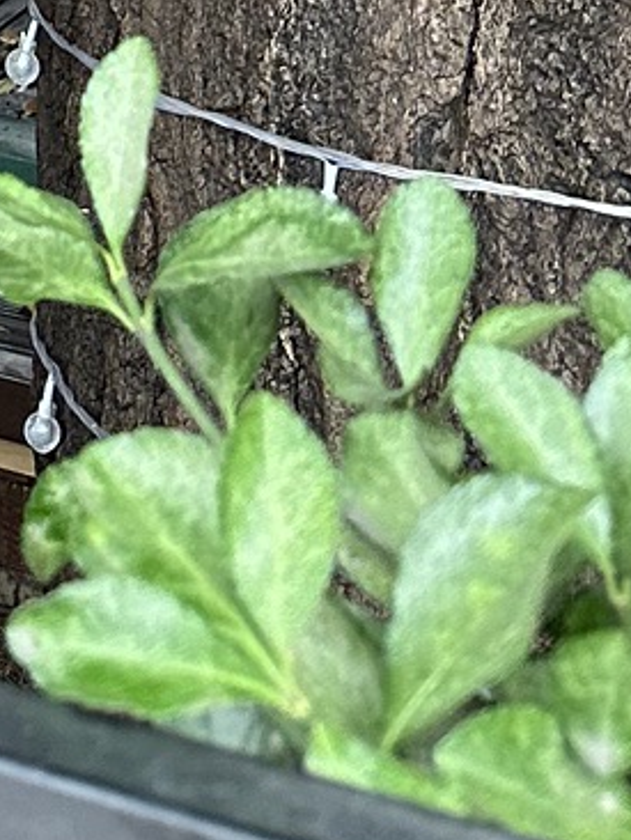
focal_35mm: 131
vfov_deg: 11.8
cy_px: -1281
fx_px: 3180
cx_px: -615
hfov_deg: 10.5
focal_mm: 6.86
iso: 200
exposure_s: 1/121
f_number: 1.78
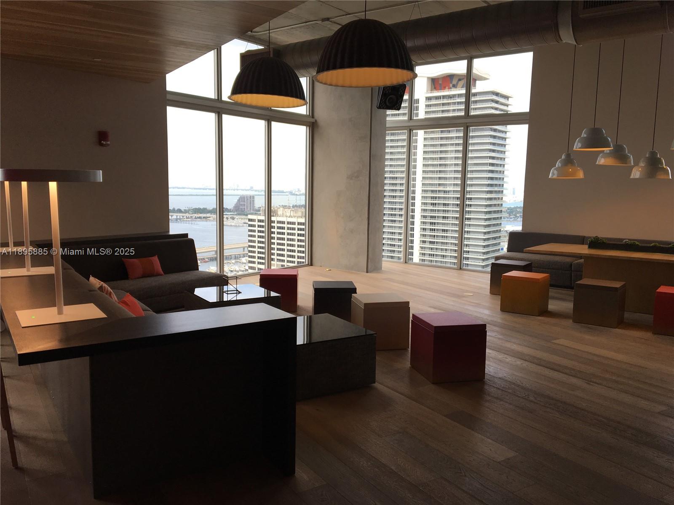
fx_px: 565
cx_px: 337
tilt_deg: -6.7
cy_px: 252
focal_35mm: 29
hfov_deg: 61.7
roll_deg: -0.9
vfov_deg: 48.2
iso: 25
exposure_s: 1/122
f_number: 2.2
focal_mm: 4.15
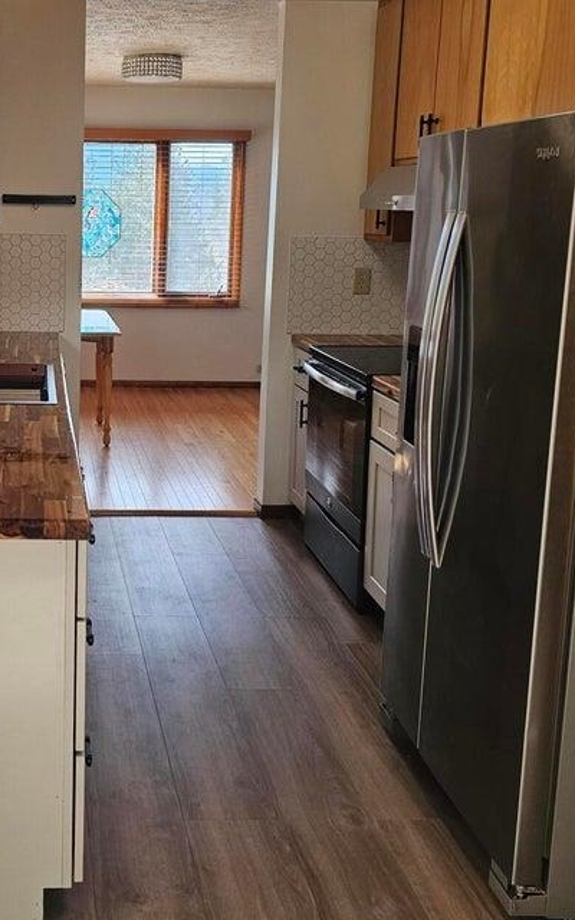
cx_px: 76
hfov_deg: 31.5
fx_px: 978
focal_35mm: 39
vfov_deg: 50.0
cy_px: 356
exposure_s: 1/207
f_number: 1.7
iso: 100
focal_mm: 6.3
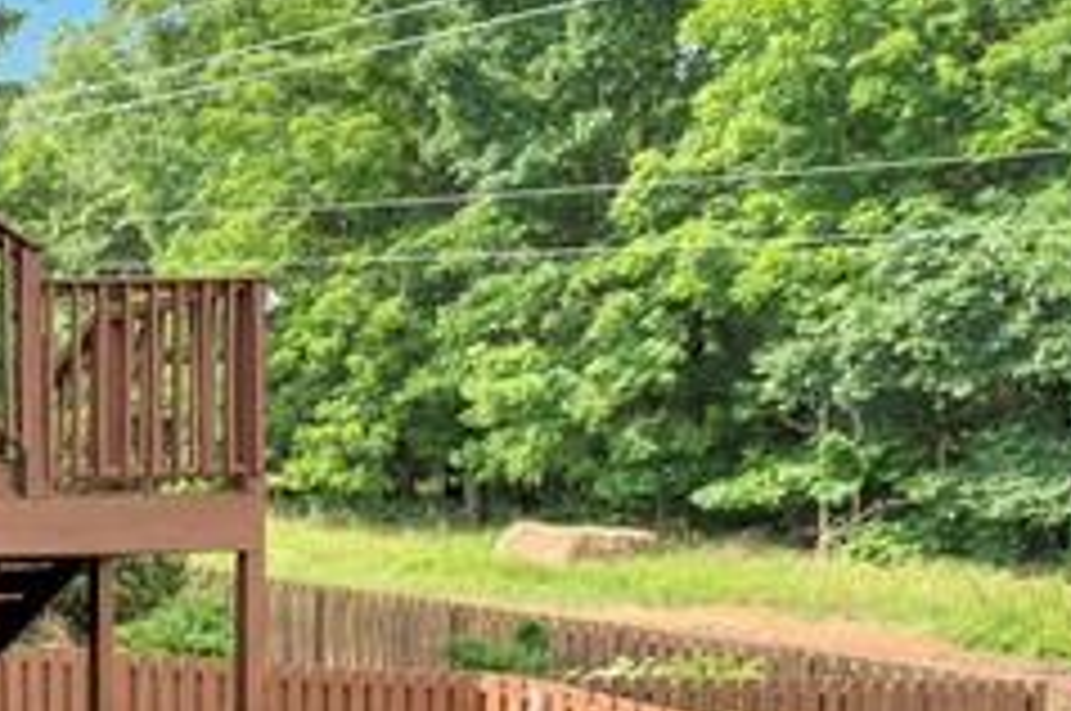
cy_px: 592
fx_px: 1901
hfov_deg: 17.4
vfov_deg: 20.9
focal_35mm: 64
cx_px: -1242
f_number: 2.8
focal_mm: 14
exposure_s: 1/250
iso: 250
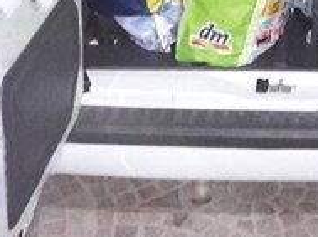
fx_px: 899
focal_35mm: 98
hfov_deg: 19.2
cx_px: 358
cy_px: -155
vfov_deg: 13.8
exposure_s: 1/17
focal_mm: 3.7
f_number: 1.9
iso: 500
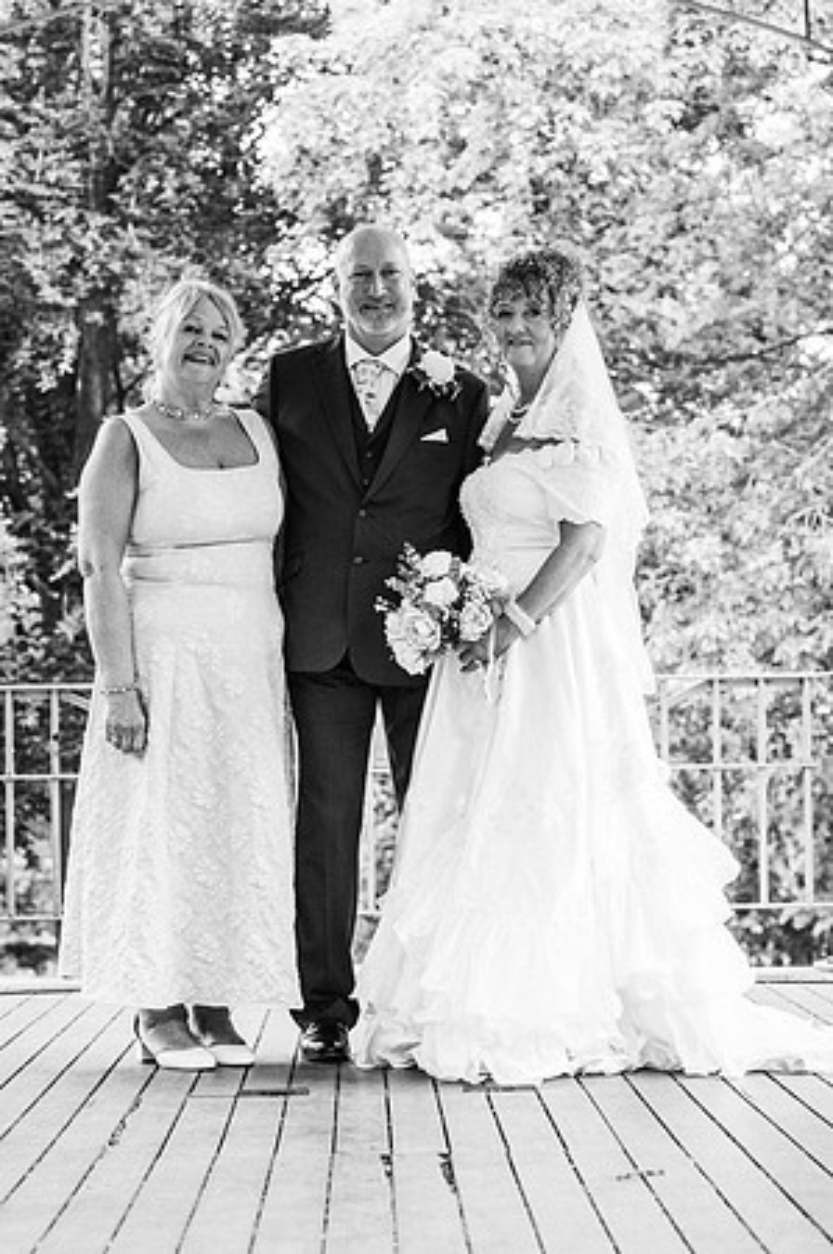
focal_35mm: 85
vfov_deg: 23.9
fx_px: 2957
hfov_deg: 16.0
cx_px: 416
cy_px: 627
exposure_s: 1/200
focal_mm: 85
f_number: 5.6
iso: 140
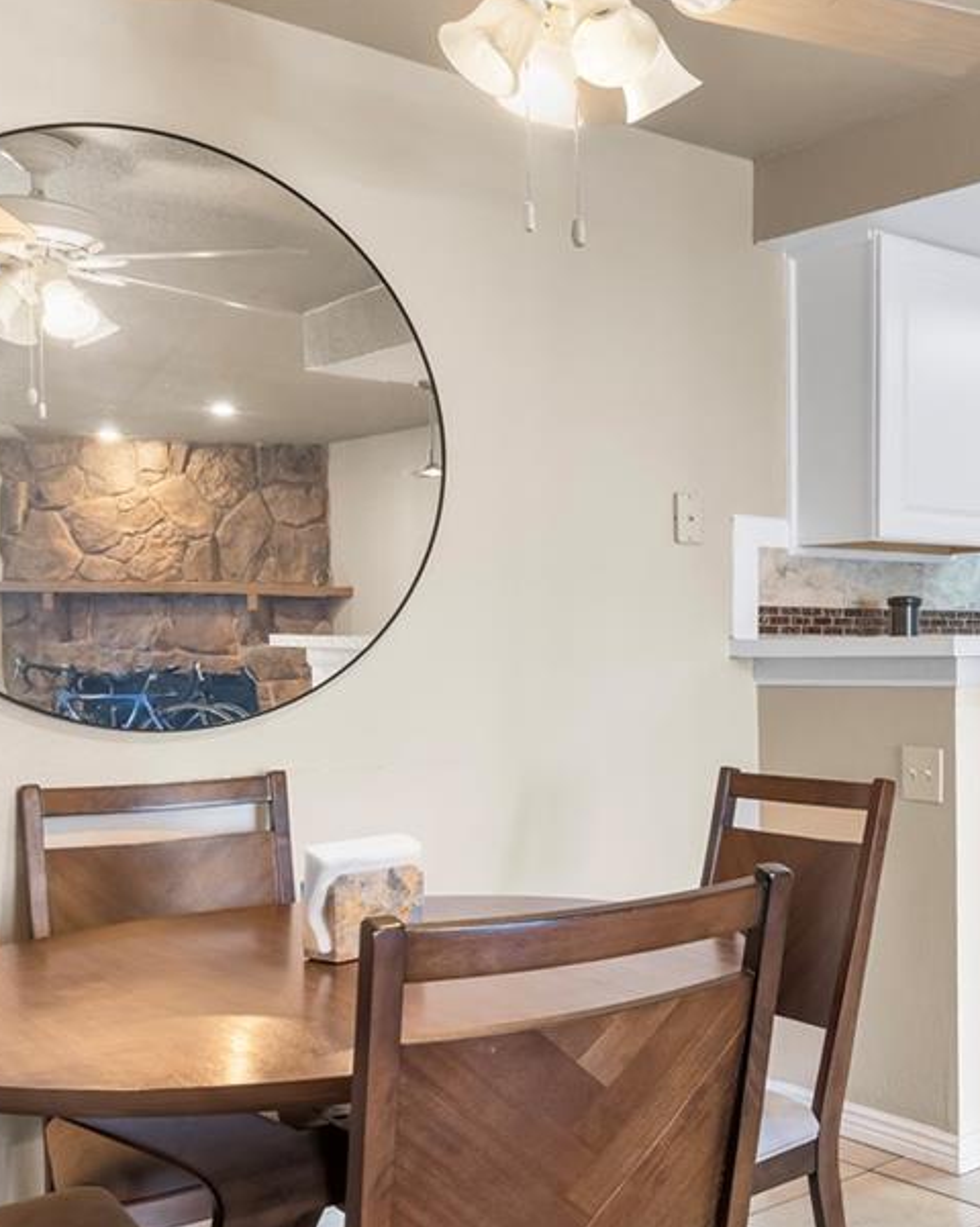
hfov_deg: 34.8
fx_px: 1452
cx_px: 917
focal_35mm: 40
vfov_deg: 45.6
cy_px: 721
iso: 320
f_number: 8
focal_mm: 16
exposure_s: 1/1.67
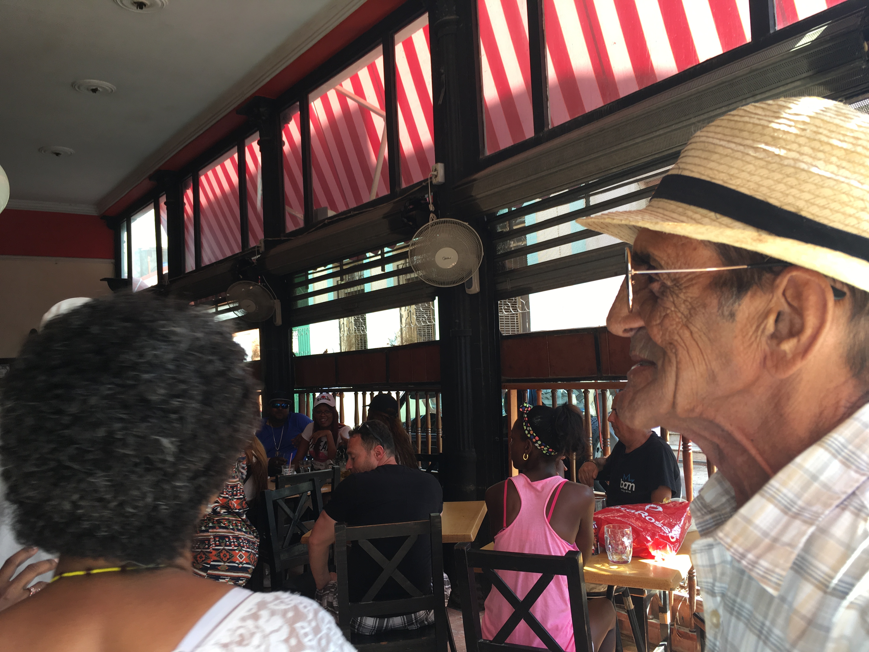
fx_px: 728
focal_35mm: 29
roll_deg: +2.7
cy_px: 326
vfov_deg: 48.2
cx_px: 434
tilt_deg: +3.8
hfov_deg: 61.7
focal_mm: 4.15
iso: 25
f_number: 2.2
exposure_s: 1/60
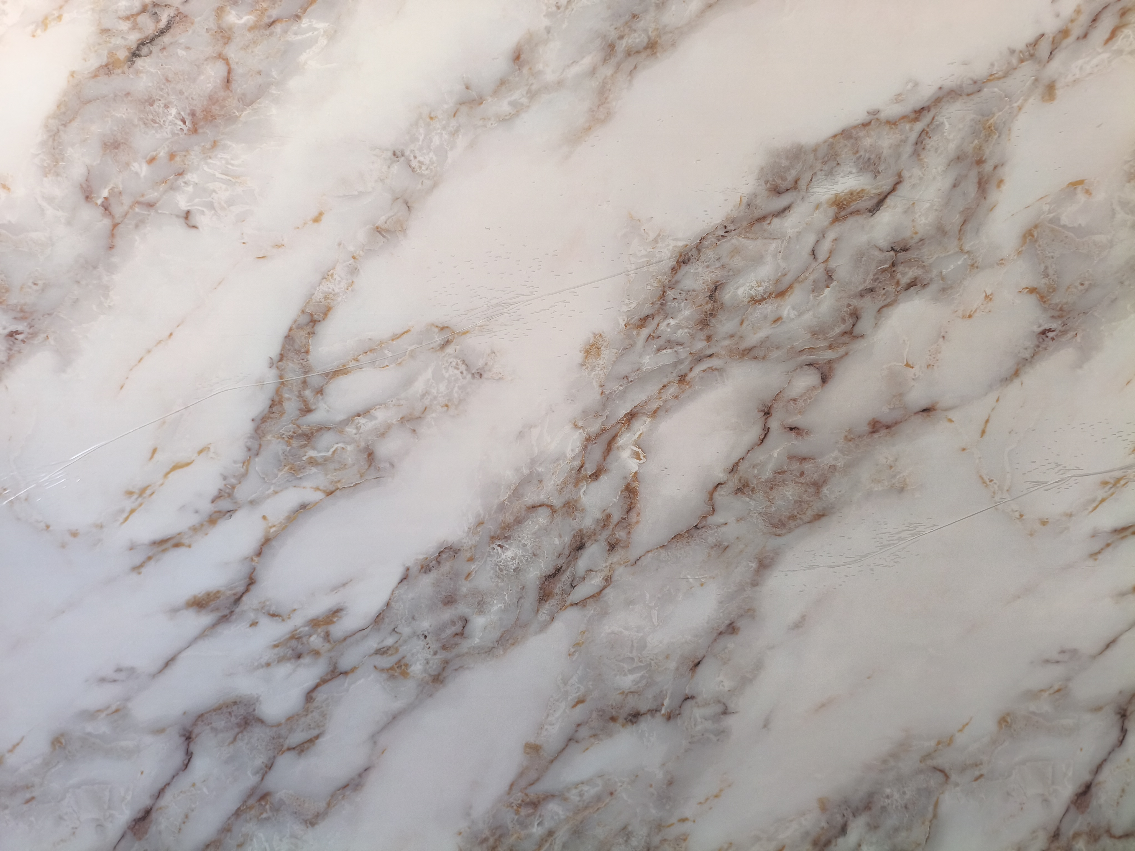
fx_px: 852
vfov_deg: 53.1
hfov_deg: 67.3
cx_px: 568
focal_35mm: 26
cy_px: 426
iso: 320
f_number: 1.5
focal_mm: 4.94
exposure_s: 1/100
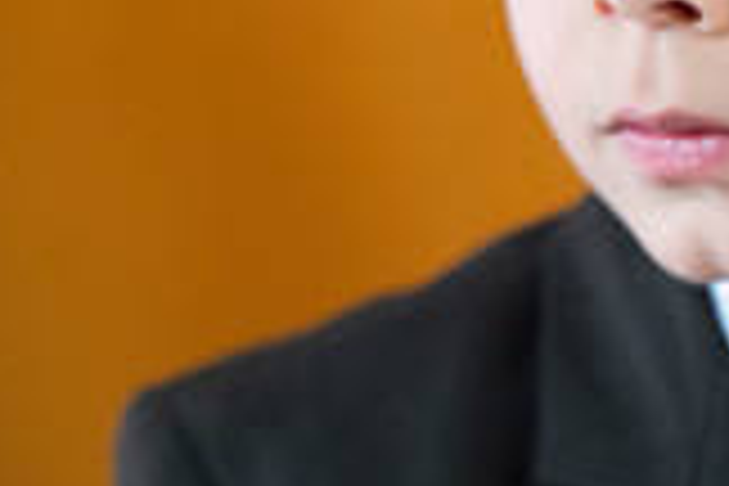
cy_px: 108
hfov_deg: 4.0
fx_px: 10489
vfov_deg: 2.7
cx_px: 855
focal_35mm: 518
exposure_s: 1/100
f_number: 2.8
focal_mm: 145
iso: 2500
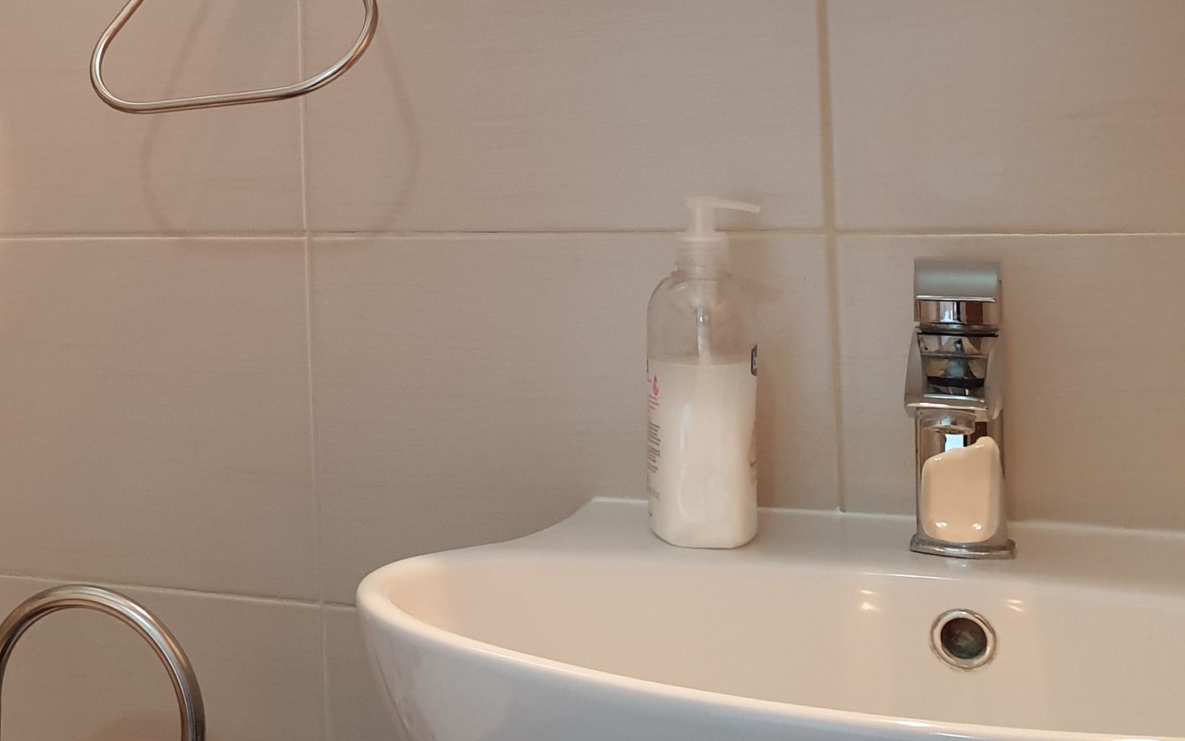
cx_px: 106
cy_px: 150
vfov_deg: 23.2
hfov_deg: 34.7
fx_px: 1776
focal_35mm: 55
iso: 320
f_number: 2.4
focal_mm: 4.3
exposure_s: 1/50
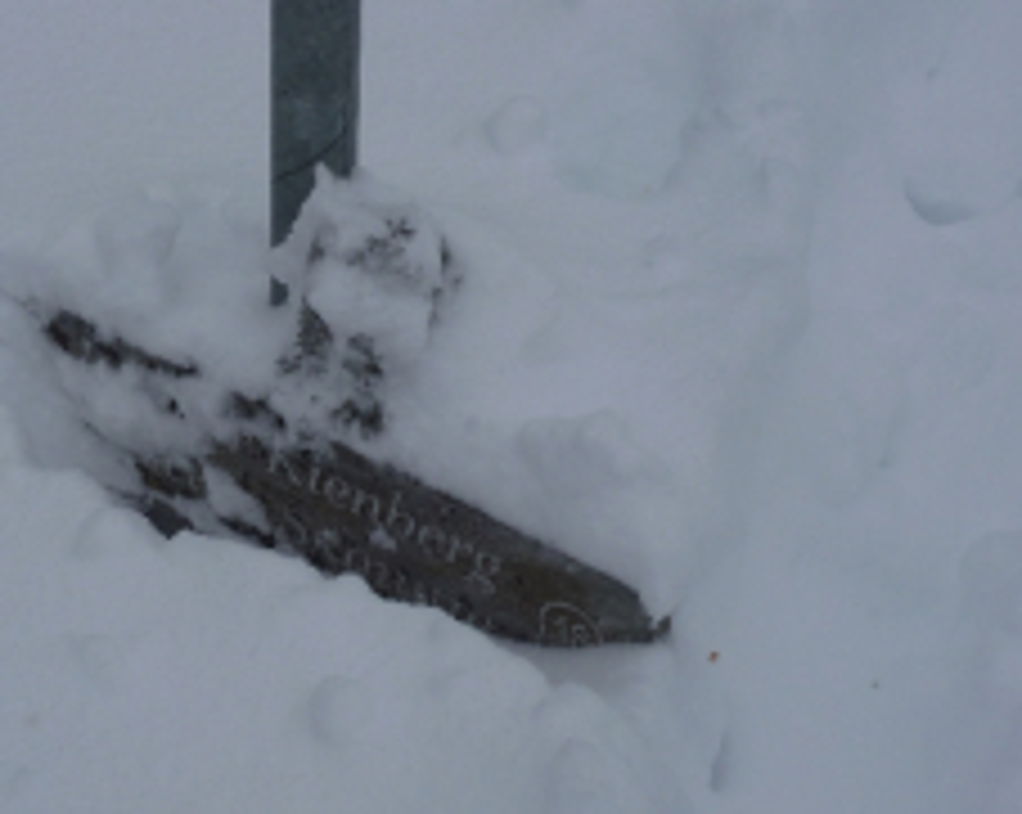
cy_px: 391
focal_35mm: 76
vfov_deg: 20.1
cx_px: 315
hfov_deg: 24.9
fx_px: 2296
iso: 100
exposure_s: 1/400
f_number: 4.1
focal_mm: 8.7
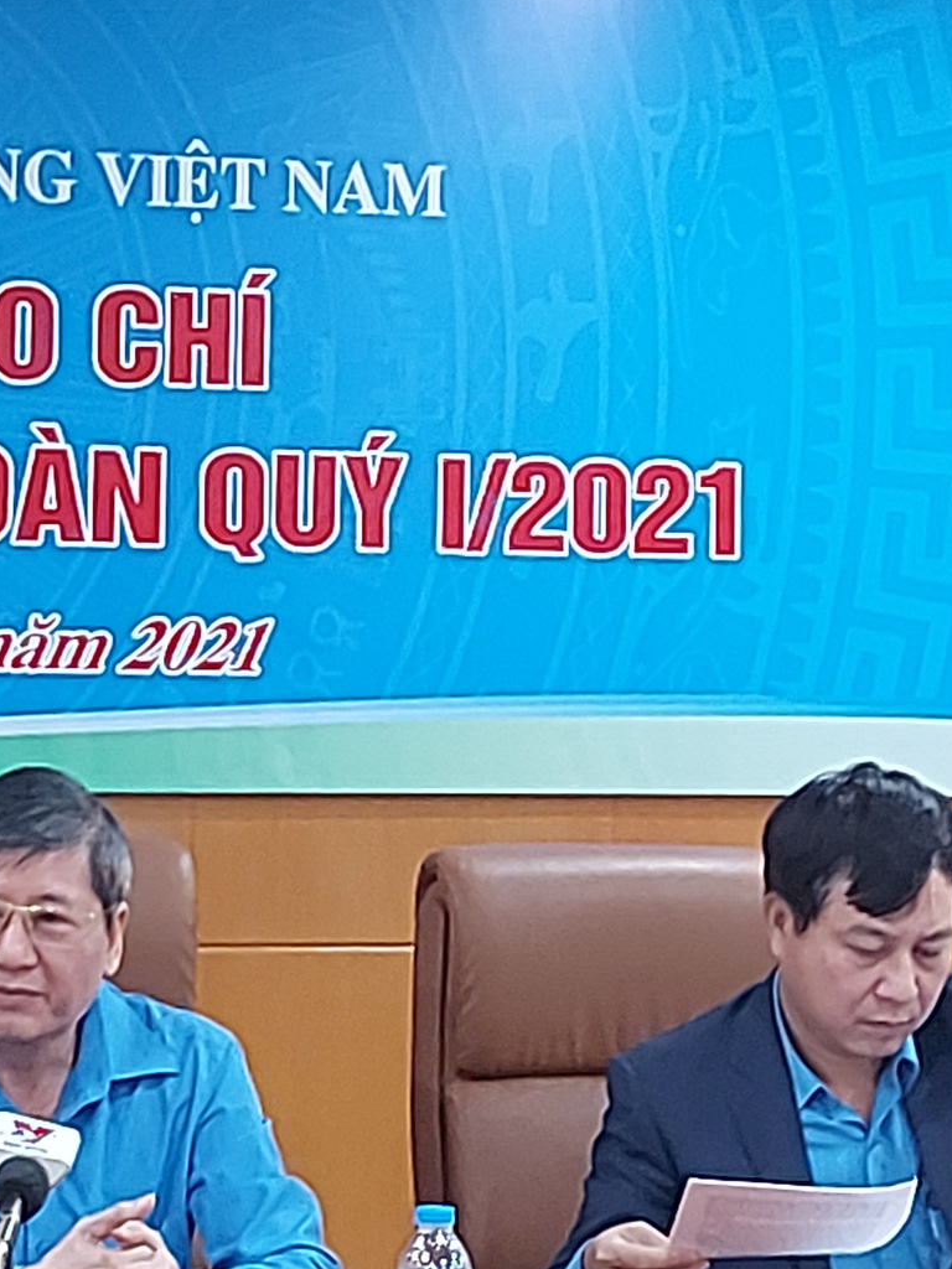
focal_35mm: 60
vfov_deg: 31.2
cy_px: 209
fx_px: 2200
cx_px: -26
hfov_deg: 23.3
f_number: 1.8
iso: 250
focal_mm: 5.23
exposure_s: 1/33
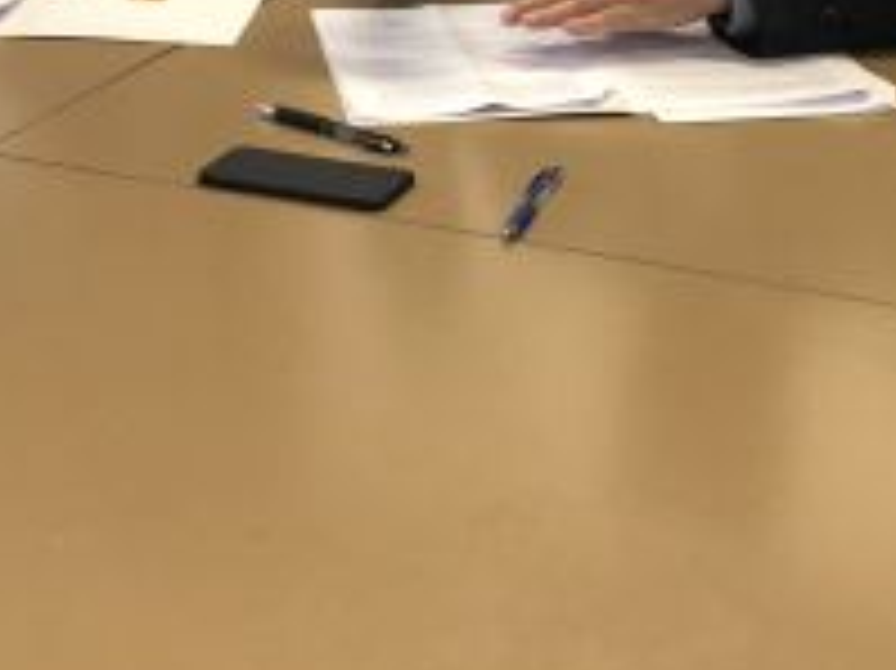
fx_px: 2147
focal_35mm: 83
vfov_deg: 17.2
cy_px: -70
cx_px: 563
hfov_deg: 23.5
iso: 32
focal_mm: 3.99
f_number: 1.8
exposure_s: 1/25
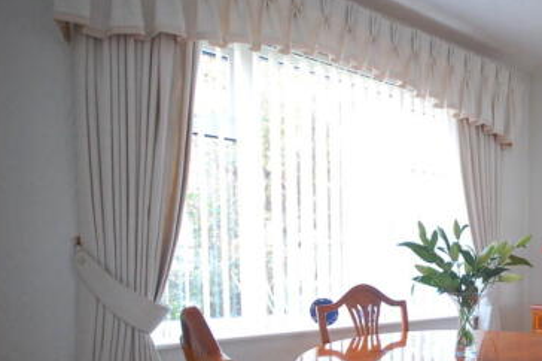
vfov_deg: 46.1
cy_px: 271
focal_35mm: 27
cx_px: 471
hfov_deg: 59.2
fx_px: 406
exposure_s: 1/25
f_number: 4
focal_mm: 10
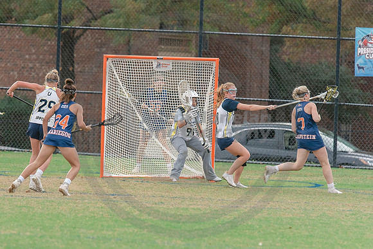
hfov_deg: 4.0
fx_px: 5310
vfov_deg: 2.7
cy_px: 157
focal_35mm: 512
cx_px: 131
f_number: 2.8
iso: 360
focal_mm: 200
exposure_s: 1/1250
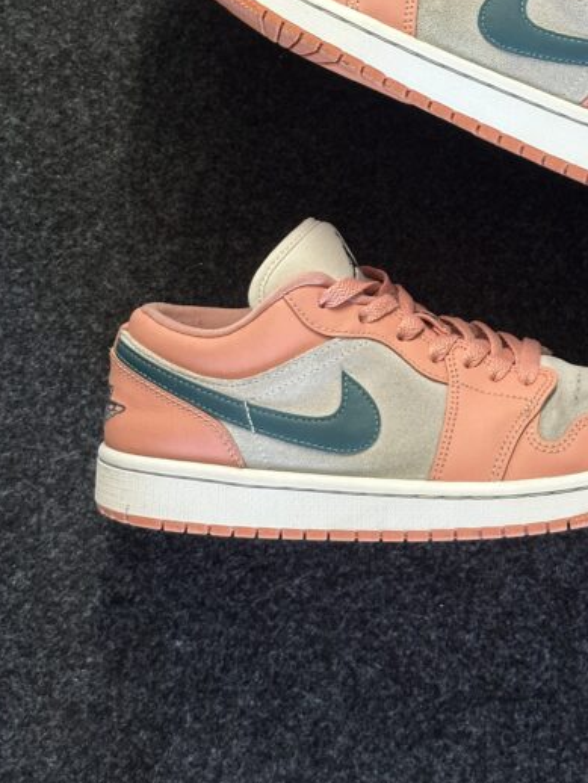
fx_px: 1675
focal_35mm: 74
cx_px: 438
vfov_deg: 26.0
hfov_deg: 19.8
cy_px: 212
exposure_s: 1/33
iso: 250
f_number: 1.78
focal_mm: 6.86
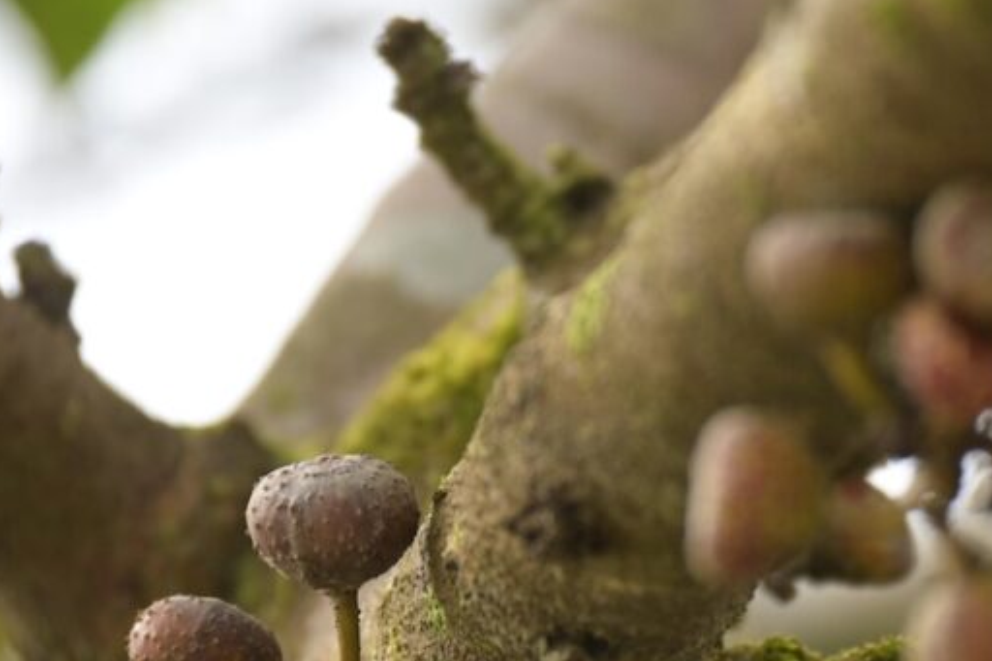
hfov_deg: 3.9
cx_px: 763
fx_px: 14461
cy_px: 549
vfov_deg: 2.6
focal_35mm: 525
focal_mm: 175
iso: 400
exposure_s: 1/320
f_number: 5.6
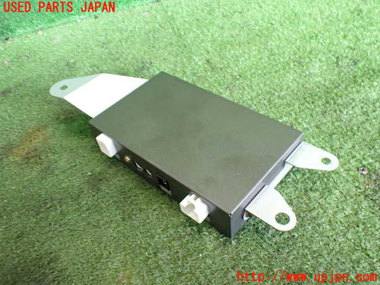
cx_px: 190
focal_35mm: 30
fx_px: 329
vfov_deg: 46.8
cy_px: 142
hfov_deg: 60.0
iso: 800
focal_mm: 5.4
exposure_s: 1/100
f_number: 2.3
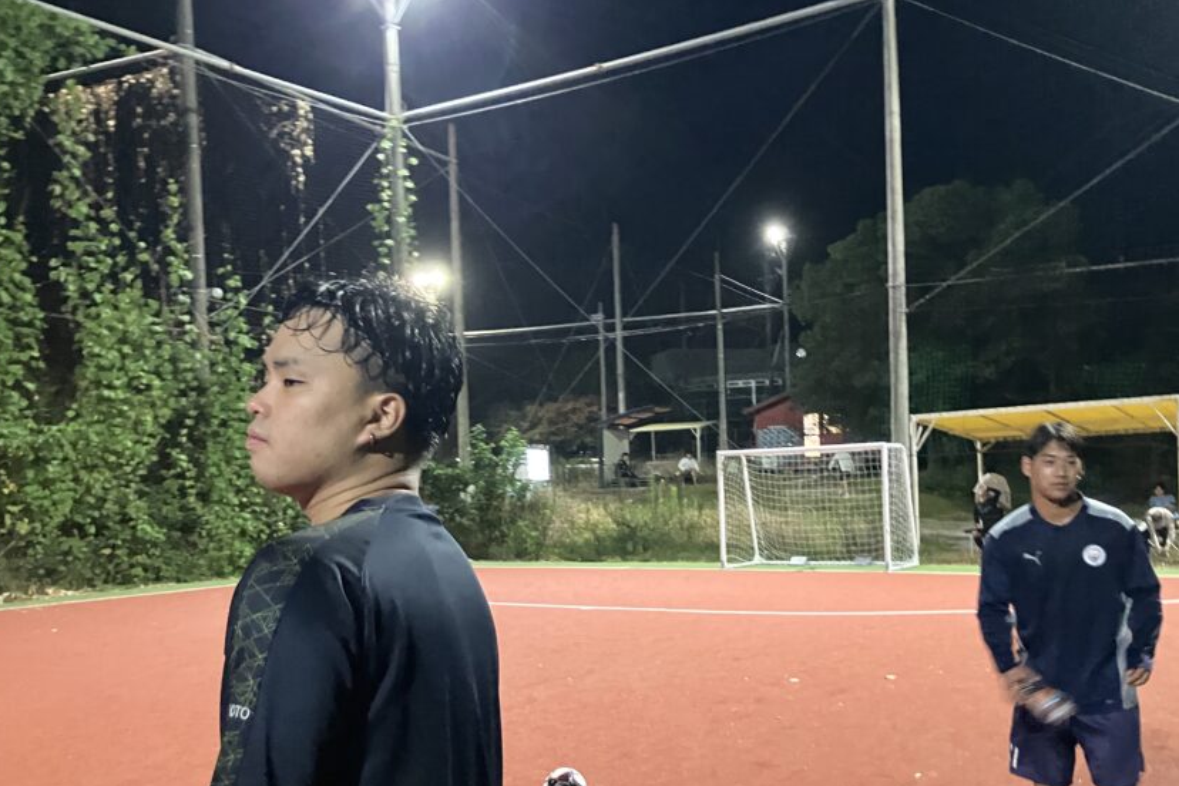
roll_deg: +0.9
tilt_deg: -1.6
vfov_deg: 36.5
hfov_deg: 52.9
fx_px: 1179
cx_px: 689
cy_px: 520
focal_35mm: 36
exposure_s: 1/30
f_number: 1.8
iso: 640
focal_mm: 3.99
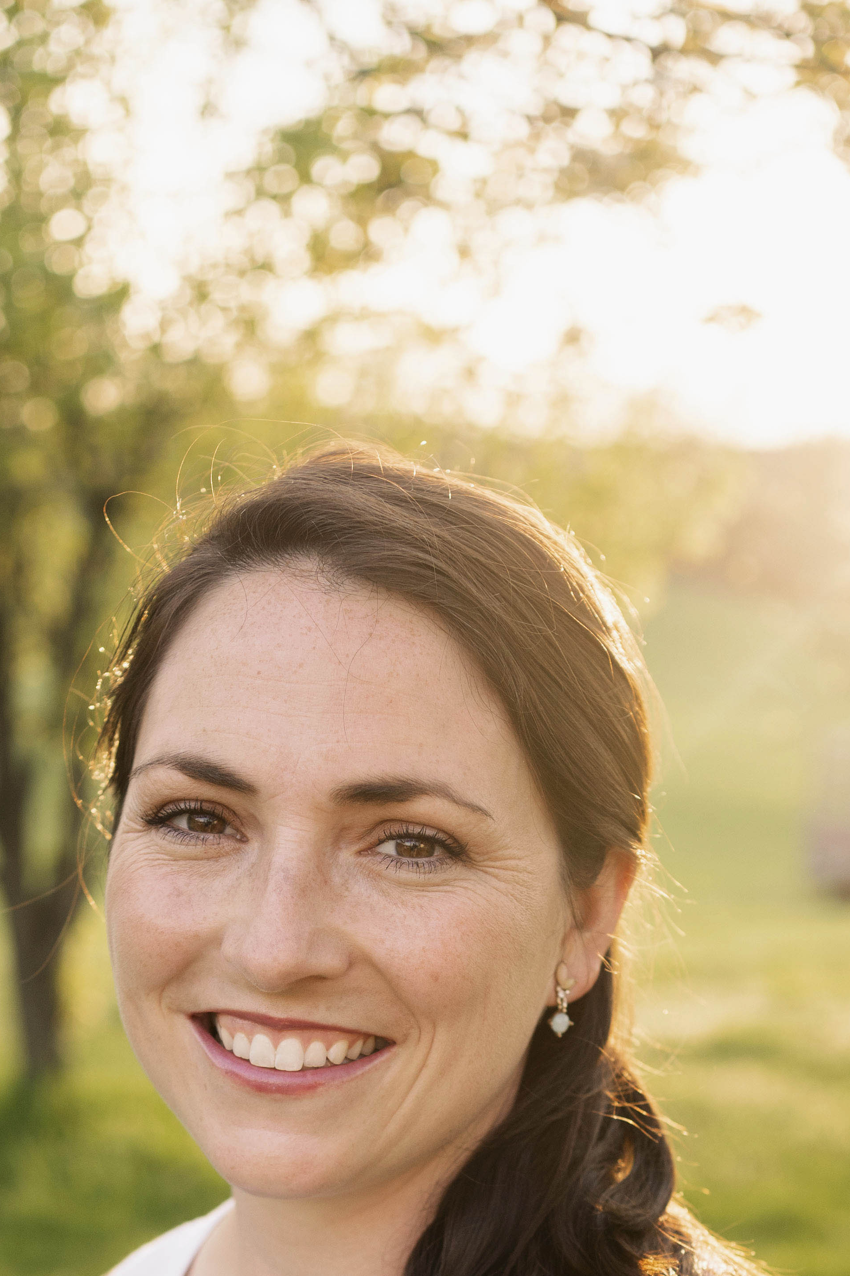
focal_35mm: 73
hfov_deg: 18.6
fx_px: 2585
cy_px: 1245
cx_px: 320
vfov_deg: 26.4
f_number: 3.2
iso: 200
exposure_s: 1/400
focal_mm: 35
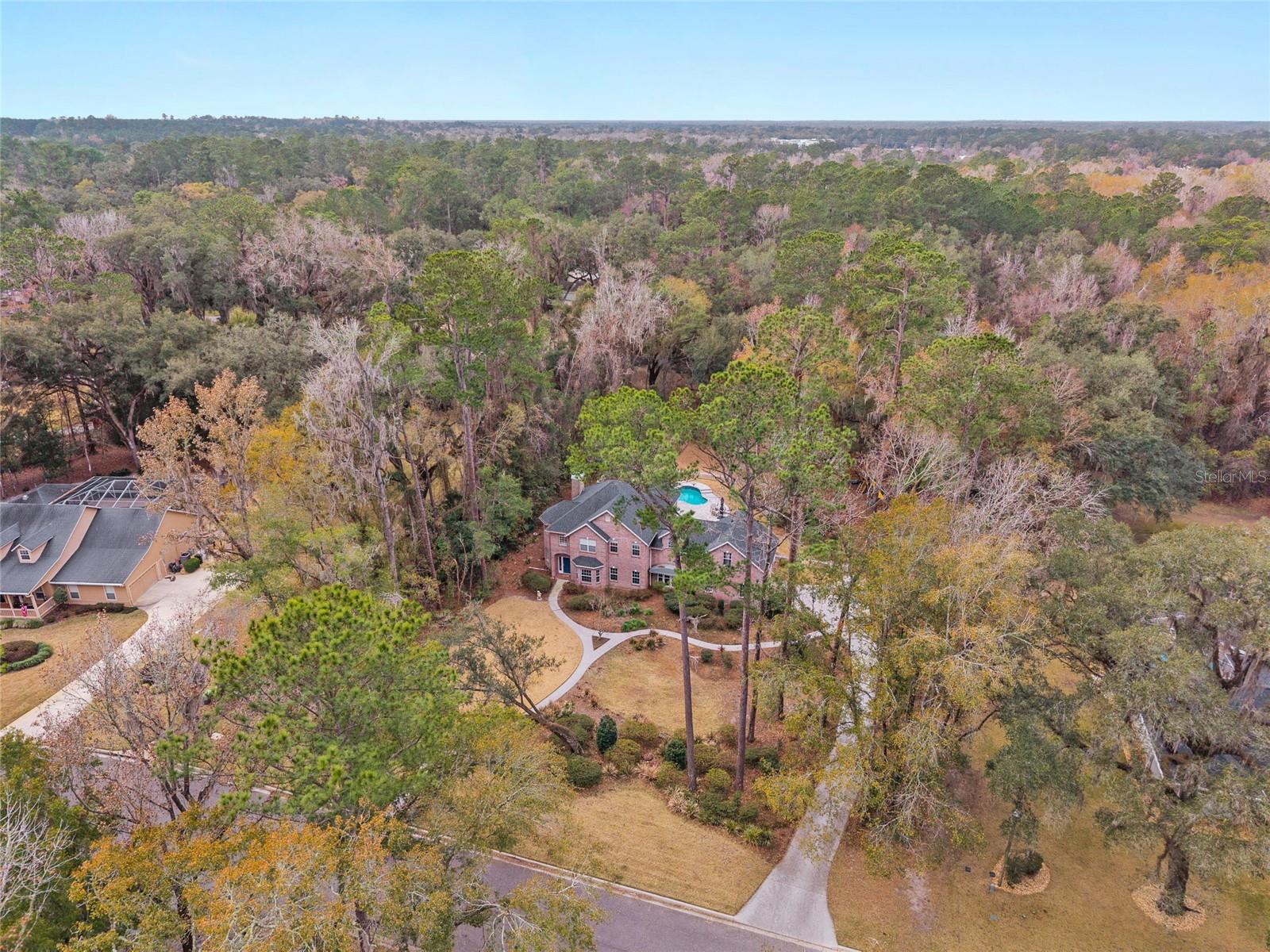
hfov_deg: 71.6
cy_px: 476
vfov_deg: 56.8
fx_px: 881
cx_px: 635
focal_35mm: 24
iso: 300
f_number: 1.8
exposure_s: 1/1250
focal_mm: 8.67
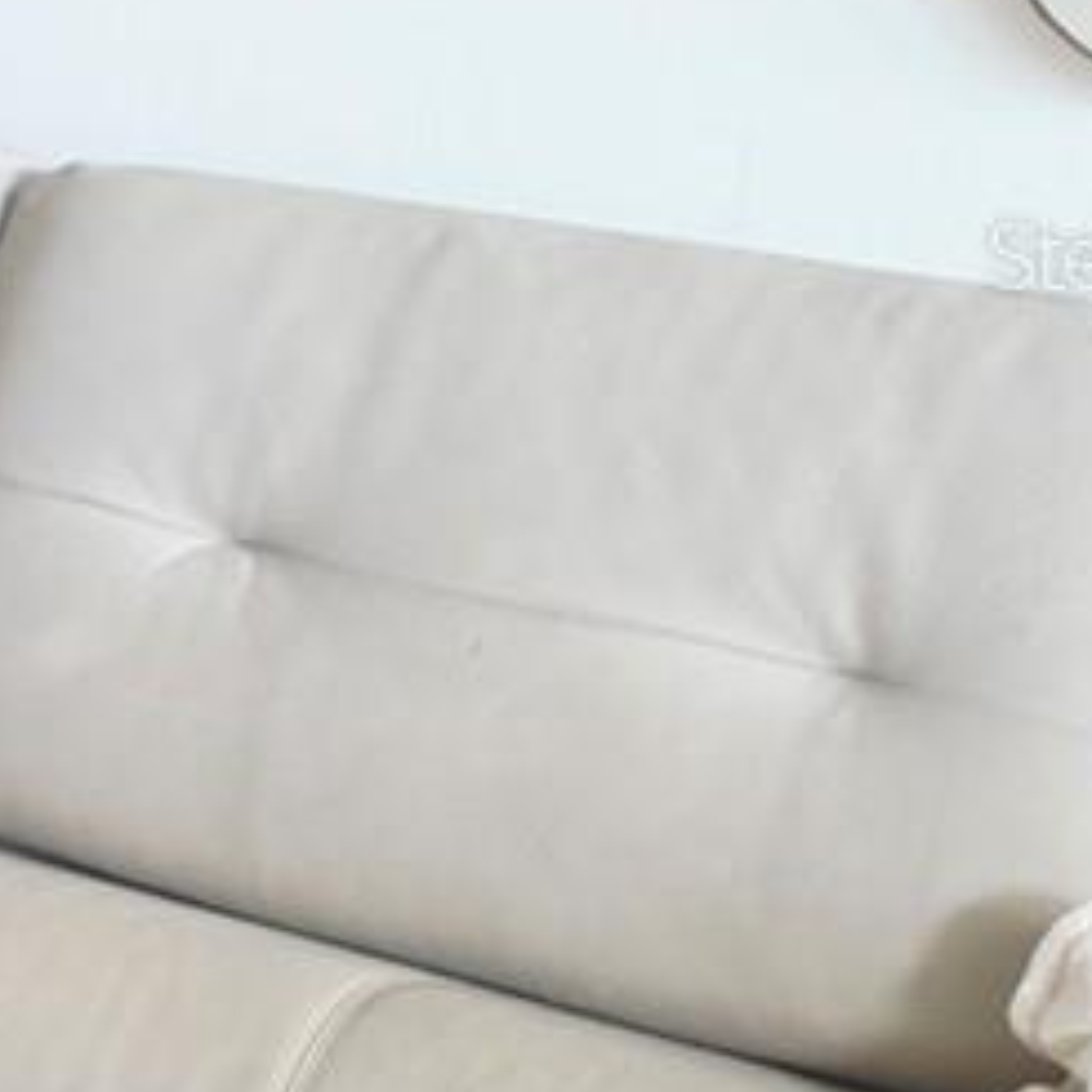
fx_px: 4747
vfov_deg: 13.1
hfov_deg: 10.0
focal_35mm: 133
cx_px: -2157
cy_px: 254
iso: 320
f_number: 1.4
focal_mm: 6.5
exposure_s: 1/120
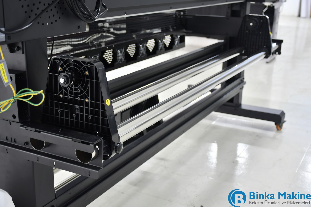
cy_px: 104
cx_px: 156
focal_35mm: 48
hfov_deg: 41.1
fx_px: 415
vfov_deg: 28.1
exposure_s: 1/10
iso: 250
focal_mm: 32
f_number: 4
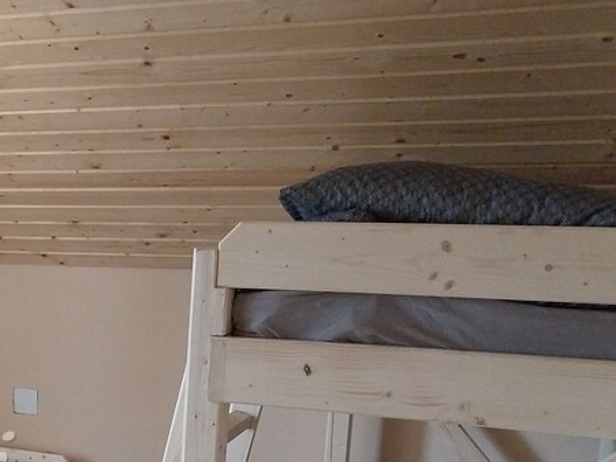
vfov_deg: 23.5
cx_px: 12
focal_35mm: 59
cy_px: 487
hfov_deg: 30.6
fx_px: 1050
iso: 400
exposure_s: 1/25
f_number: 1.8
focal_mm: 4
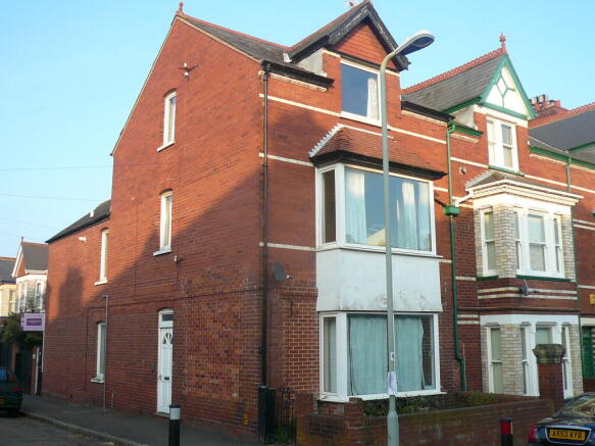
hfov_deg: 49.0
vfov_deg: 37.7
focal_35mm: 38
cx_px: 298
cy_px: 223
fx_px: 653
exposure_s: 1/400
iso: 100
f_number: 2.8
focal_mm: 4.6
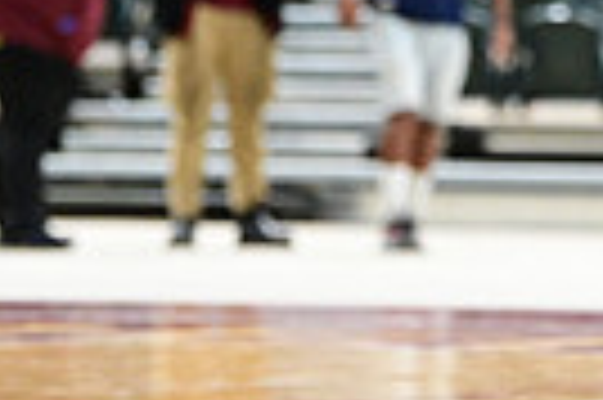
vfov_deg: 3.1
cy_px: -135
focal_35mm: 441
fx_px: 7378
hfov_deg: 4.6
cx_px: 940
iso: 6400
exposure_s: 1/1000
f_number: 3.2
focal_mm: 102
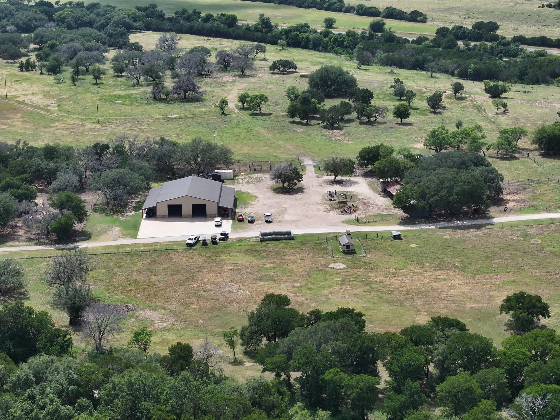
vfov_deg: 21.0
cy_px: 210
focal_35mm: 70
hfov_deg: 27.8
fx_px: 1132
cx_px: 280
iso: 400
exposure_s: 1/320
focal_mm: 19.35
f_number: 2.8
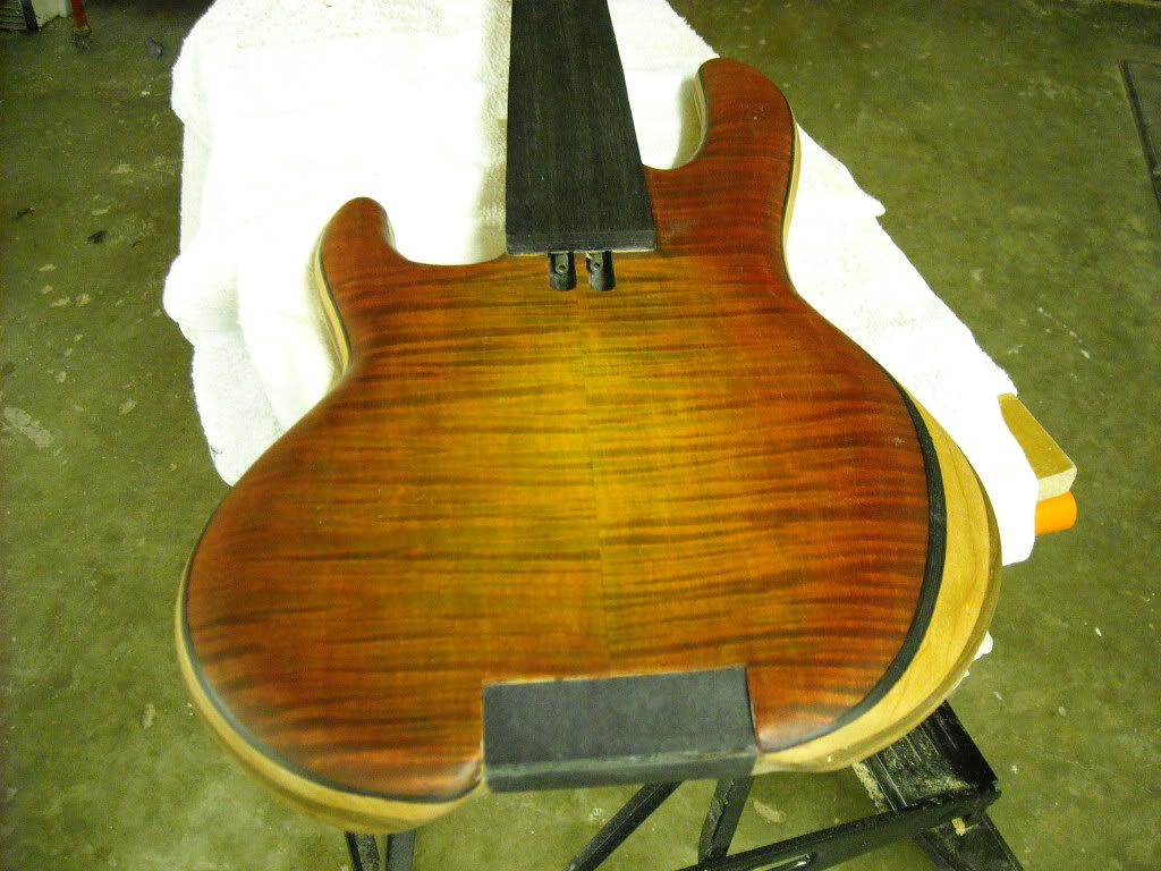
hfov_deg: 52.6
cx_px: 580
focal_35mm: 35
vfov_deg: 40.7
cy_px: 436
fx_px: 1174
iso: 475
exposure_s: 1/8
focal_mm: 5.7
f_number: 2.8
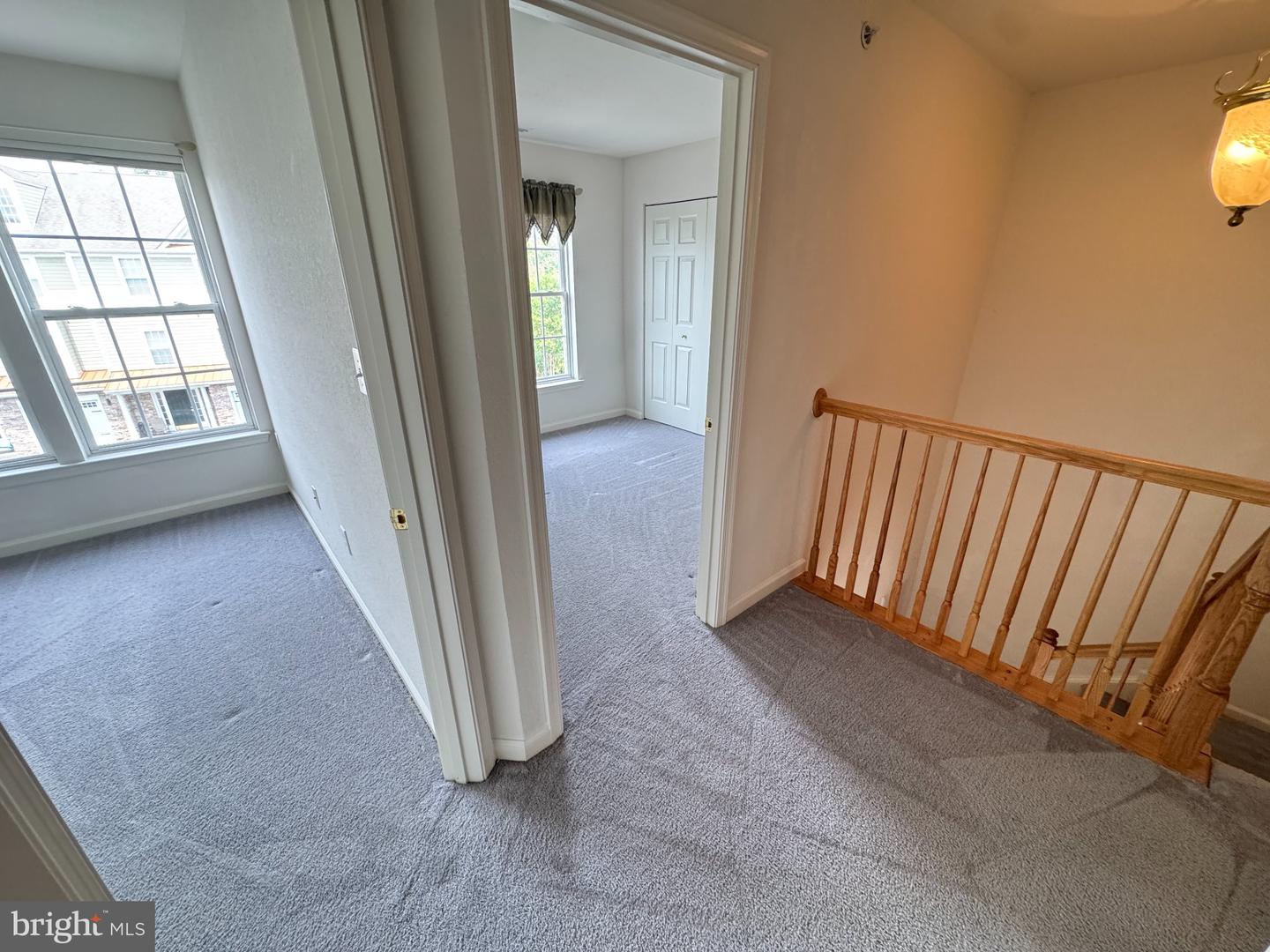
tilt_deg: -22.6
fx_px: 514
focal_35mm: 14
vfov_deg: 85.7
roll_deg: +0.4
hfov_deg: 102.1
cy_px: 476
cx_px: 635
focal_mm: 2.22
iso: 320
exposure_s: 1/120
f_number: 2.2
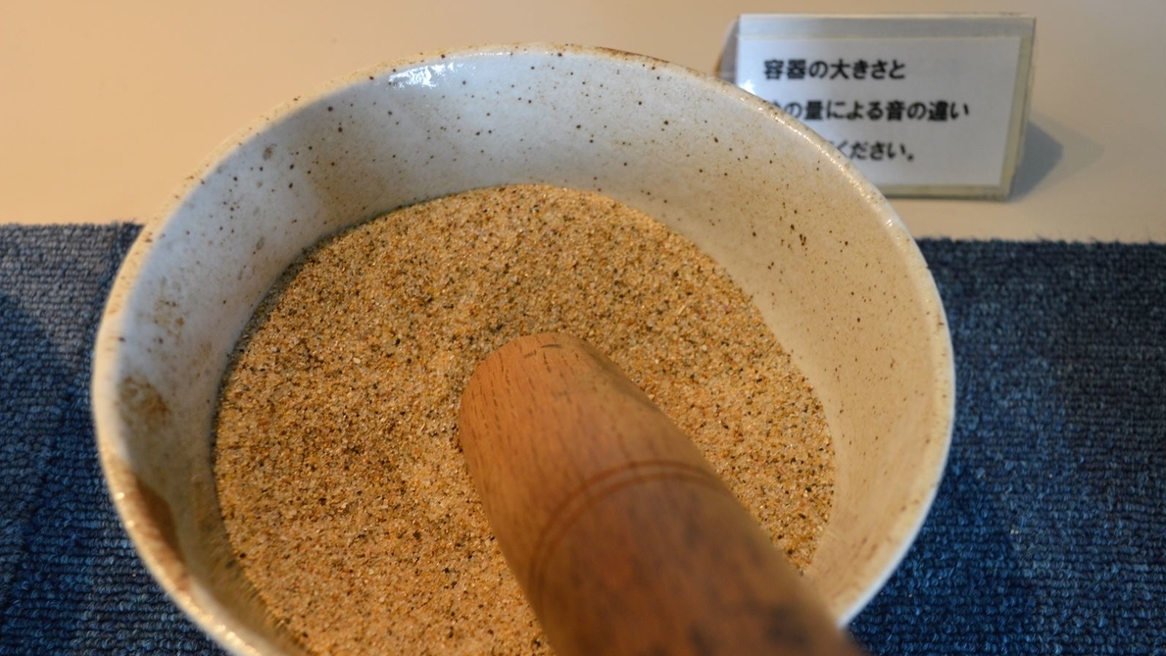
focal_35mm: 38
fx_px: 1175
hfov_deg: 52.8
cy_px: 360
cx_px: 581
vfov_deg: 31.2
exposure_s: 1/40
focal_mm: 24
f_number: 4
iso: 500
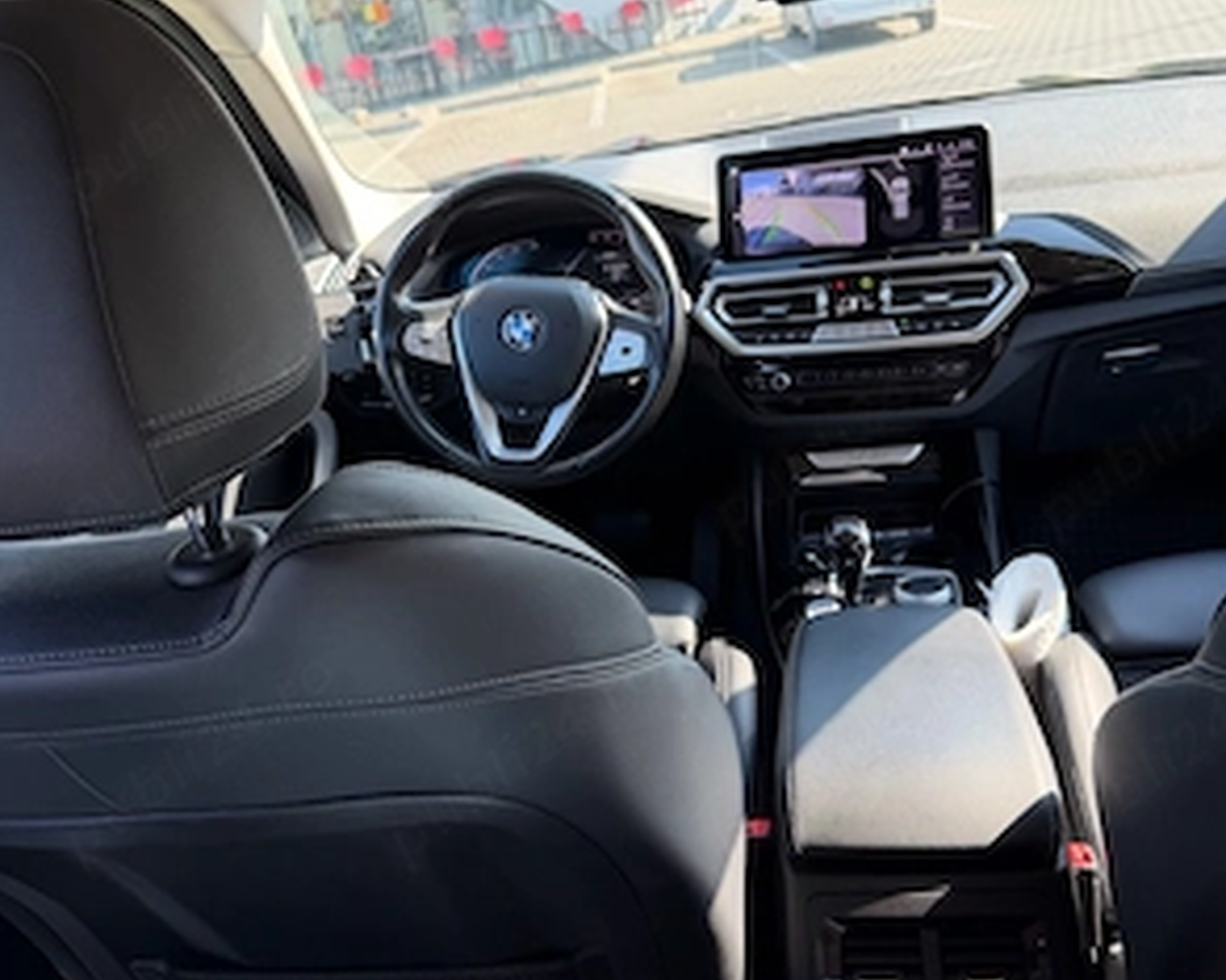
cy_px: 482
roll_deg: +11.5
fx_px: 1160
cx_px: 607
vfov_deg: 45.7
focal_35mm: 32
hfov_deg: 55.7
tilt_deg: -23.2
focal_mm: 6.76
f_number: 1.78
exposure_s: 1/252
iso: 80
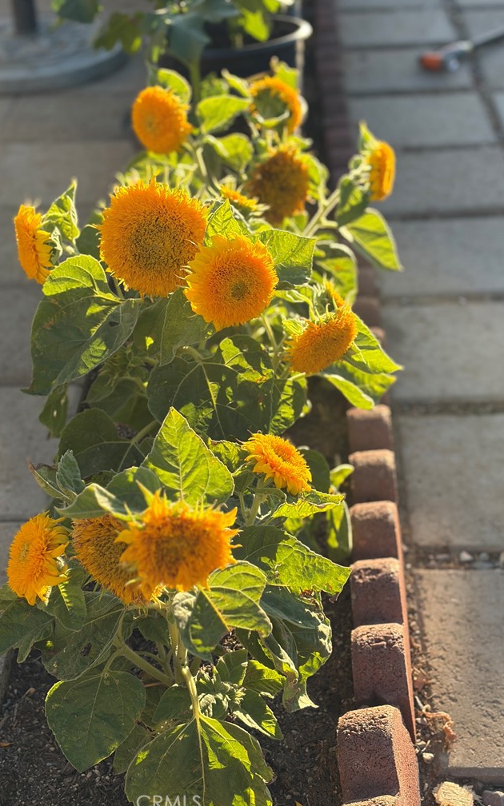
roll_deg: +3.2
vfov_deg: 36.3
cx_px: 260
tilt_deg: -32.4
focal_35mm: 56
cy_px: 405
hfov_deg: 23.1
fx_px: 1231
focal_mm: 5.96
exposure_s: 1/544
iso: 32
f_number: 1.6
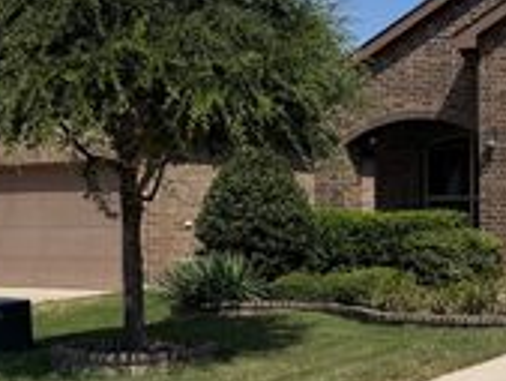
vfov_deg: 20.7
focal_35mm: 71
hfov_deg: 24.1
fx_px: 1039
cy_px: 212
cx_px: 656
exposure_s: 1/8130
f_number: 1.78
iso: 80
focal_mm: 6.76
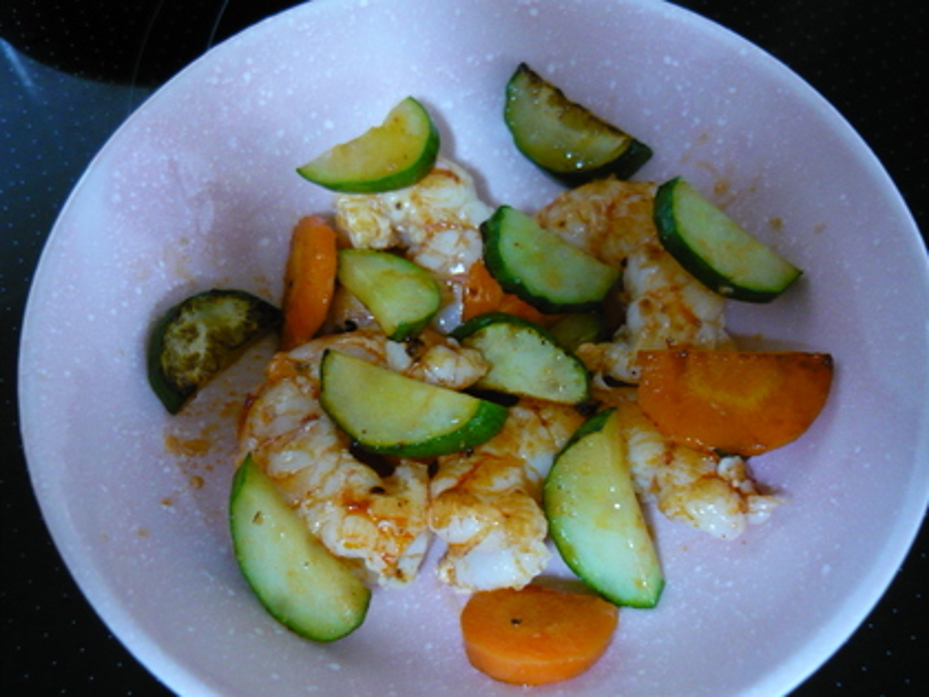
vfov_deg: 42.9
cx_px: 464
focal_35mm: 33
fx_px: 886
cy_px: 348
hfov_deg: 55.4
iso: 400
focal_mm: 5.5
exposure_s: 1/8
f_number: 2.8
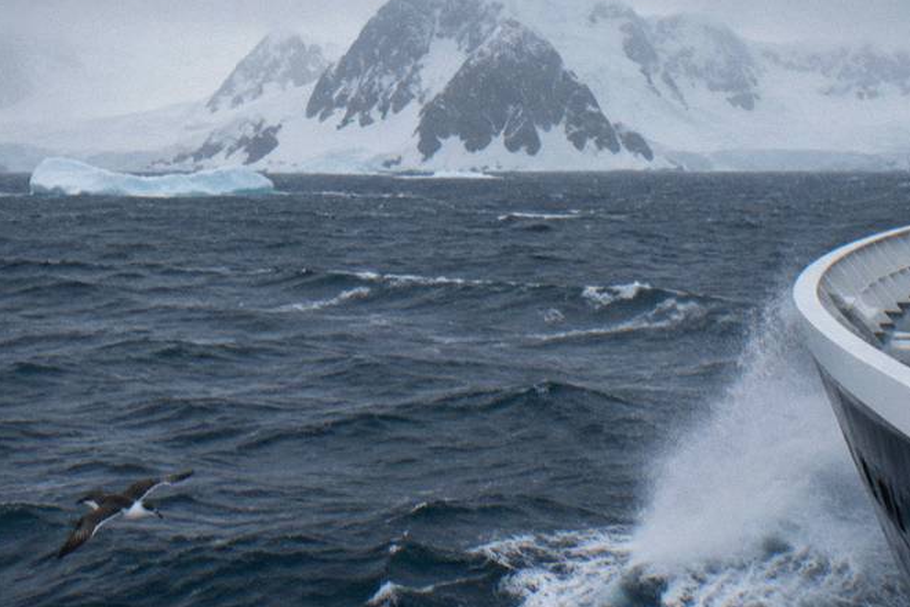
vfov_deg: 25.5
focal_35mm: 53
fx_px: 1340
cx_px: 594
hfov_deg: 37.2
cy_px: 305
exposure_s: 1/125
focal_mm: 35
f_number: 10
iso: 200
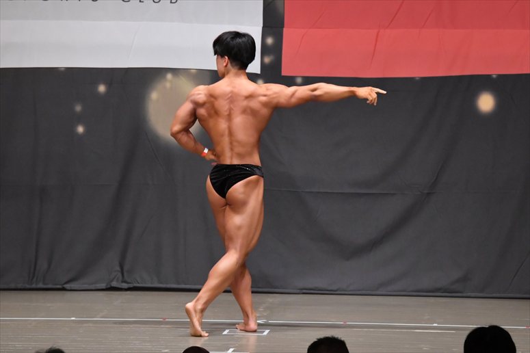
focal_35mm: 225
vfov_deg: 6.1
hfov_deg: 9.2
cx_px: 265
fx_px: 3311
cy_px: 176
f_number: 5.6
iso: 6400
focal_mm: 150
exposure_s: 1/400
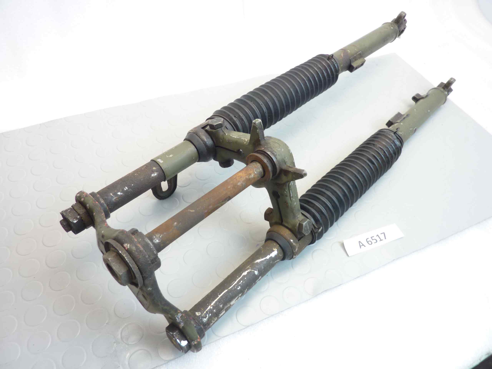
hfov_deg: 69.4
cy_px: 184
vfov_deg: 54.9
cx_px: 246
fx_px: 355
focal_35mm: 25
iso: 80
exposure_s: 1/10
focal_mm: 4.1
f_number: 3.3
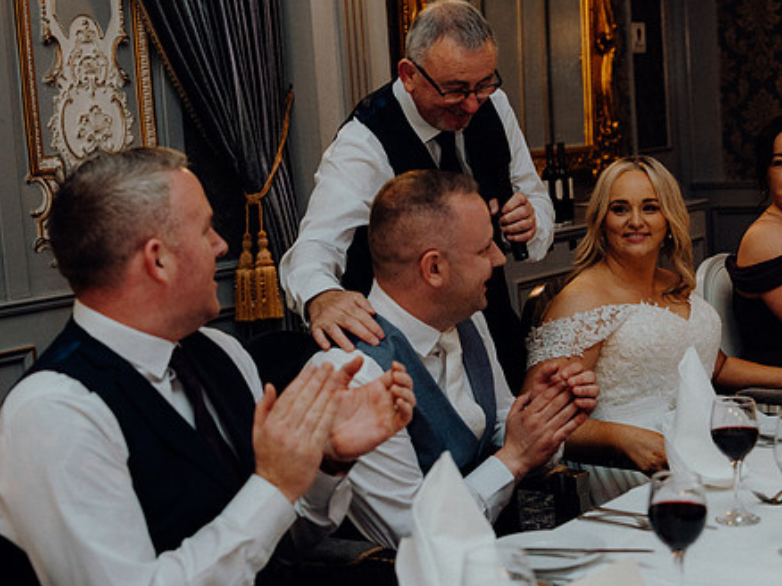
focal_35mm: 65
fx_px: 1468
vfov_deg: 22.6
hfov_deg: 29.8
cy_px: 262
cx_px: 473
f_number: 3.5
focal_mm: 51
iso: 2500
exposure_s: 1/160
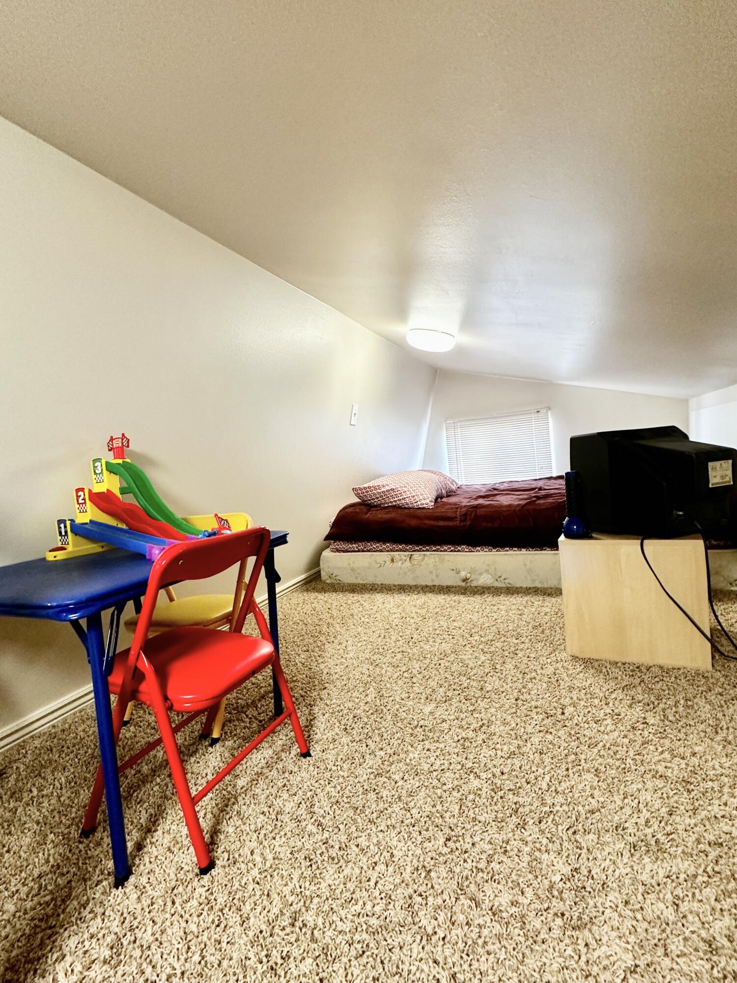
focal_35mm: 14
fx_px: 397
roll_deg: -2.9
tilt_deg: -3.4
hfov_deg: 85.7
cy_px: 492
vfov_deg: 102.1
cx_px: 368
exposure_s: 1/60
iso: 250
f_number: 2.2
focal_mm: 2.22
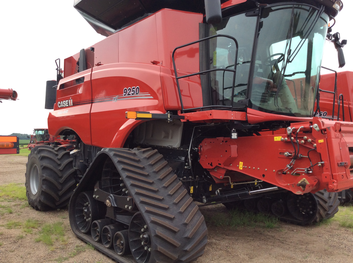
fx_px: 326
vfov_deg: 44.1
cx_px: 176
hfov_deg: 56.9
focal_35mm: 32
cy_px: 132
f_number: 2.4
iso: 32
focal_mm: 3.3
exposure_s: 1/311
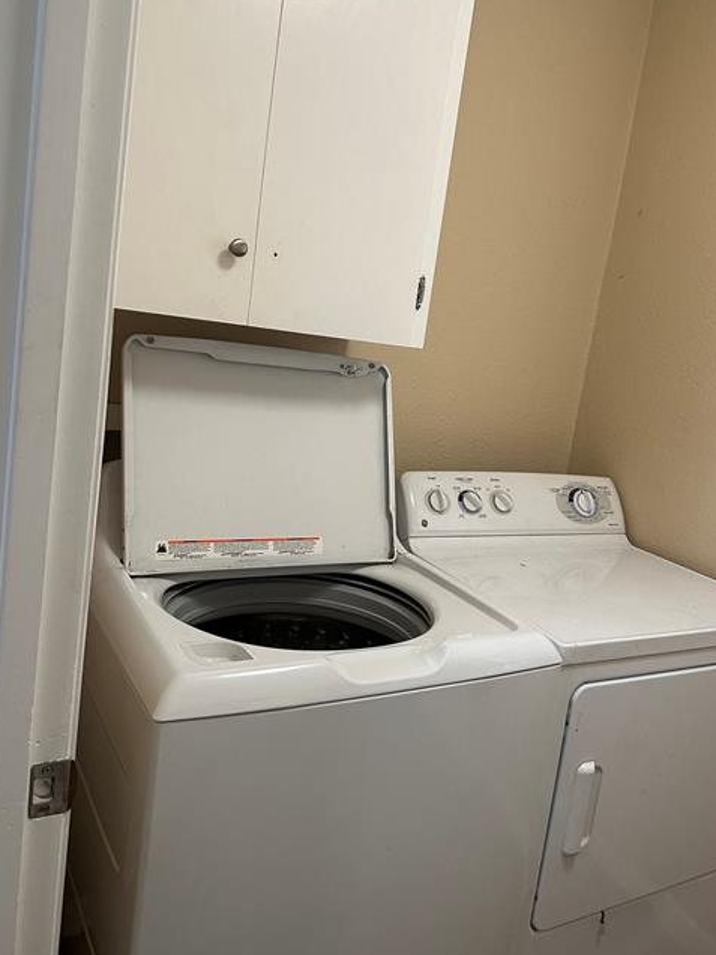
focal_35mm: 29
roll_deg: -8.7
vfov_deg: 61.6
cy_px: 449
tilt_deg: -8.3
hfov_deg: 48.1
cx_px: 410
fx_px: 800
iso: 200
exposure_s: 1/120
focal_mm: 6.86
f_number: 1.78
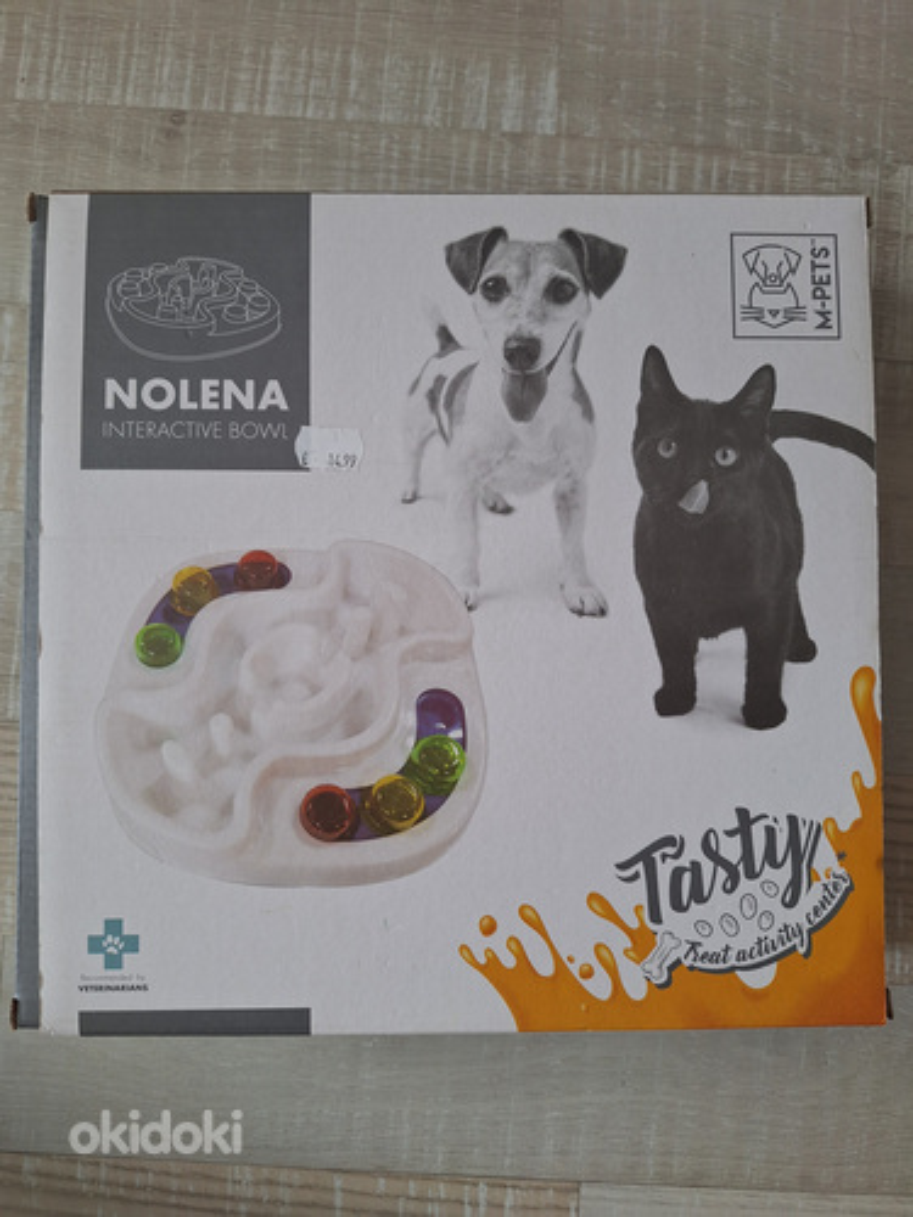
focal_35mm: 23
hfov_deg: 58.9
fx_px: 809
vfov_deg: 73.9
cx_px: 456
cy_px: 608
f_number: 1.8
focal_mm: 5.54
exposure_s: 1/50
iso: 160
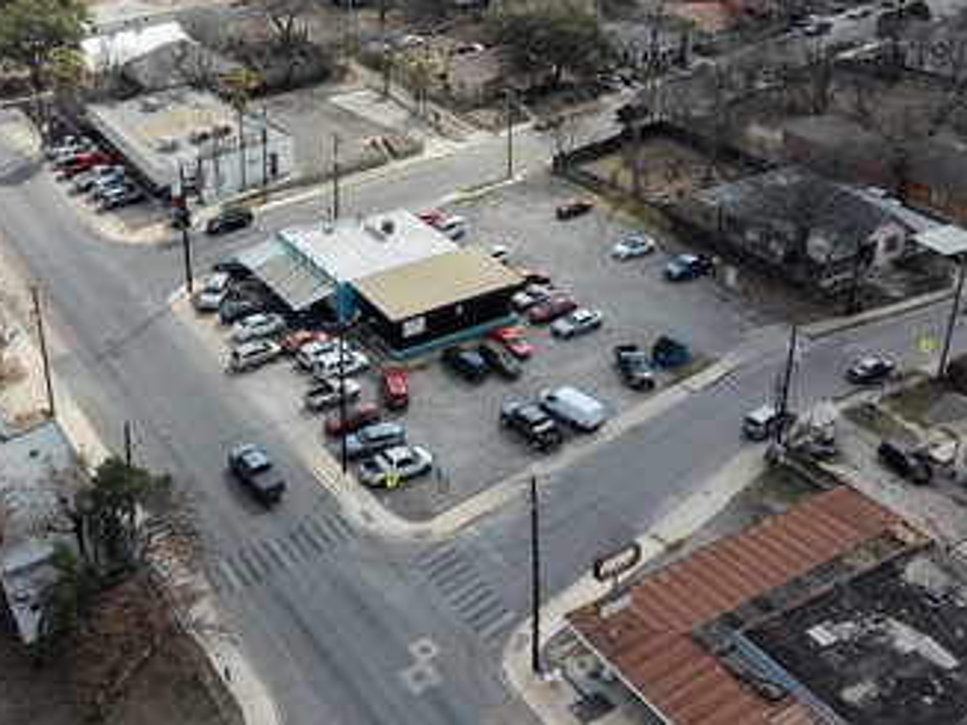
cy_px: 183
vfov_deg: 30.4
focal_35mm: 47
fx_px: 1312
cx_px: 408
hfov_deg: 40.3
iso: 400
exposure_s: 1/6400
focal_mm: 8.67
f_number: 1.8
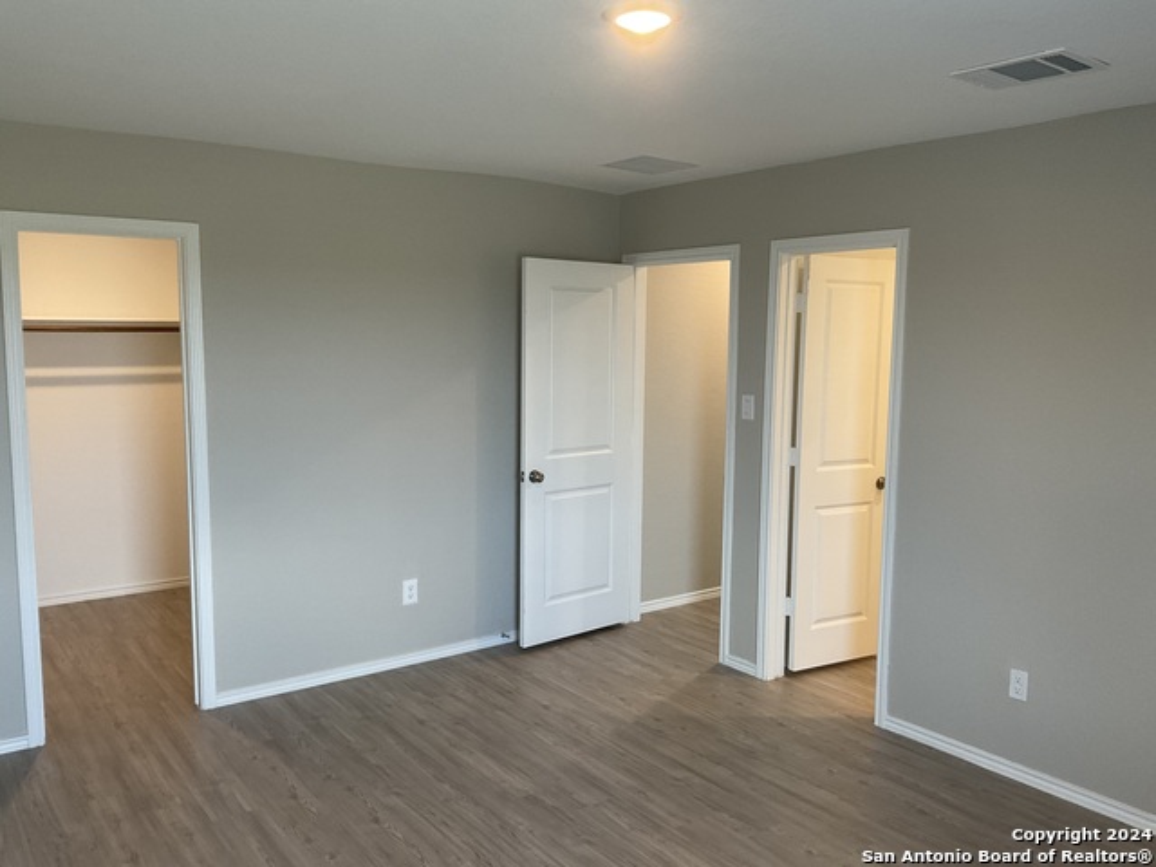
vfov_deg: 48.2
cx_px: 578
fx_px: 968
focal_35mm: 29
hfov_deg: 61.7
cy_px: 434
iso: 80
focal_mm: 3
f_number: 1.8
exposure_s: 1/60
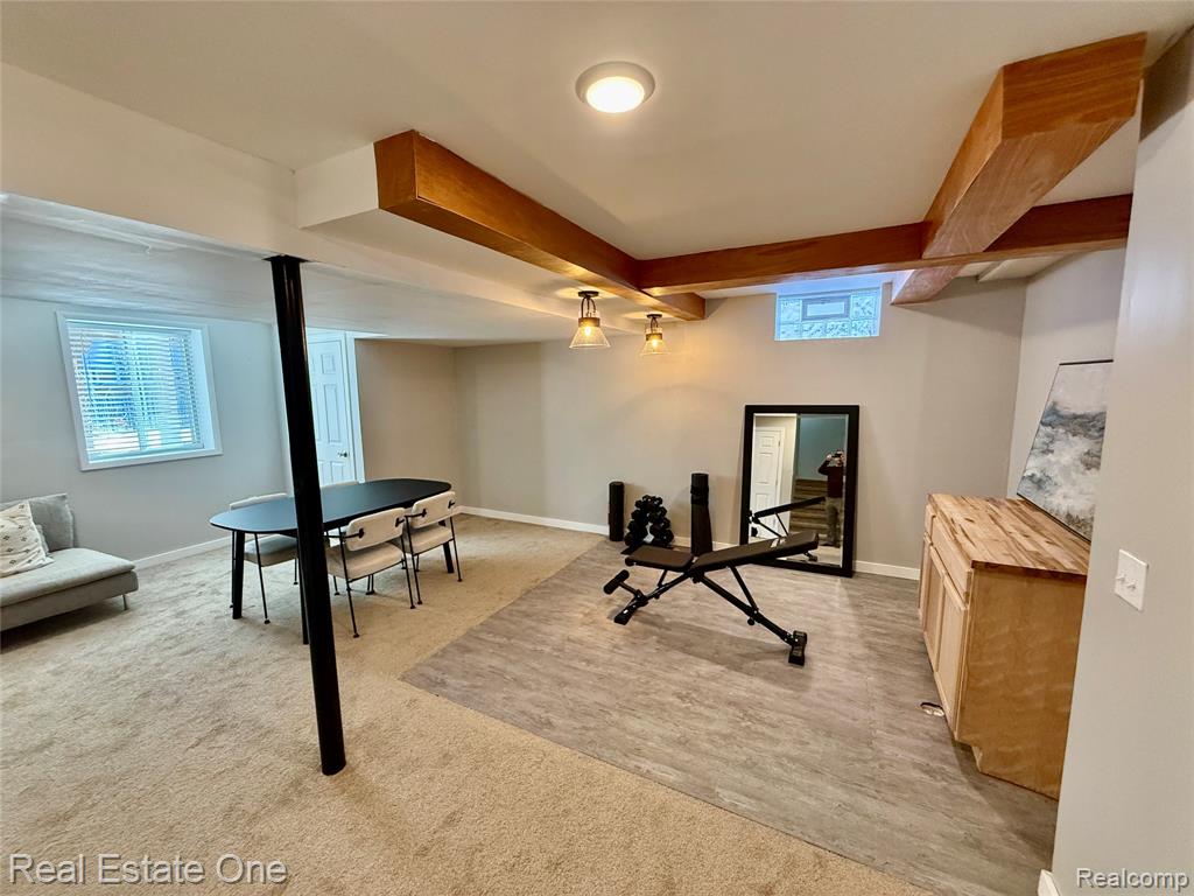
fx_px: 483
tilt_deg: -7.5
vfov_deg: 85.7
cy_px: 448
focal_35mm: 14
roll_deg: +0.6
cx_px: 597
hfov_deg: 102.1
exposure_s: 1/120
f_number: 2.2
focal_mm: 2.22
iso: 500
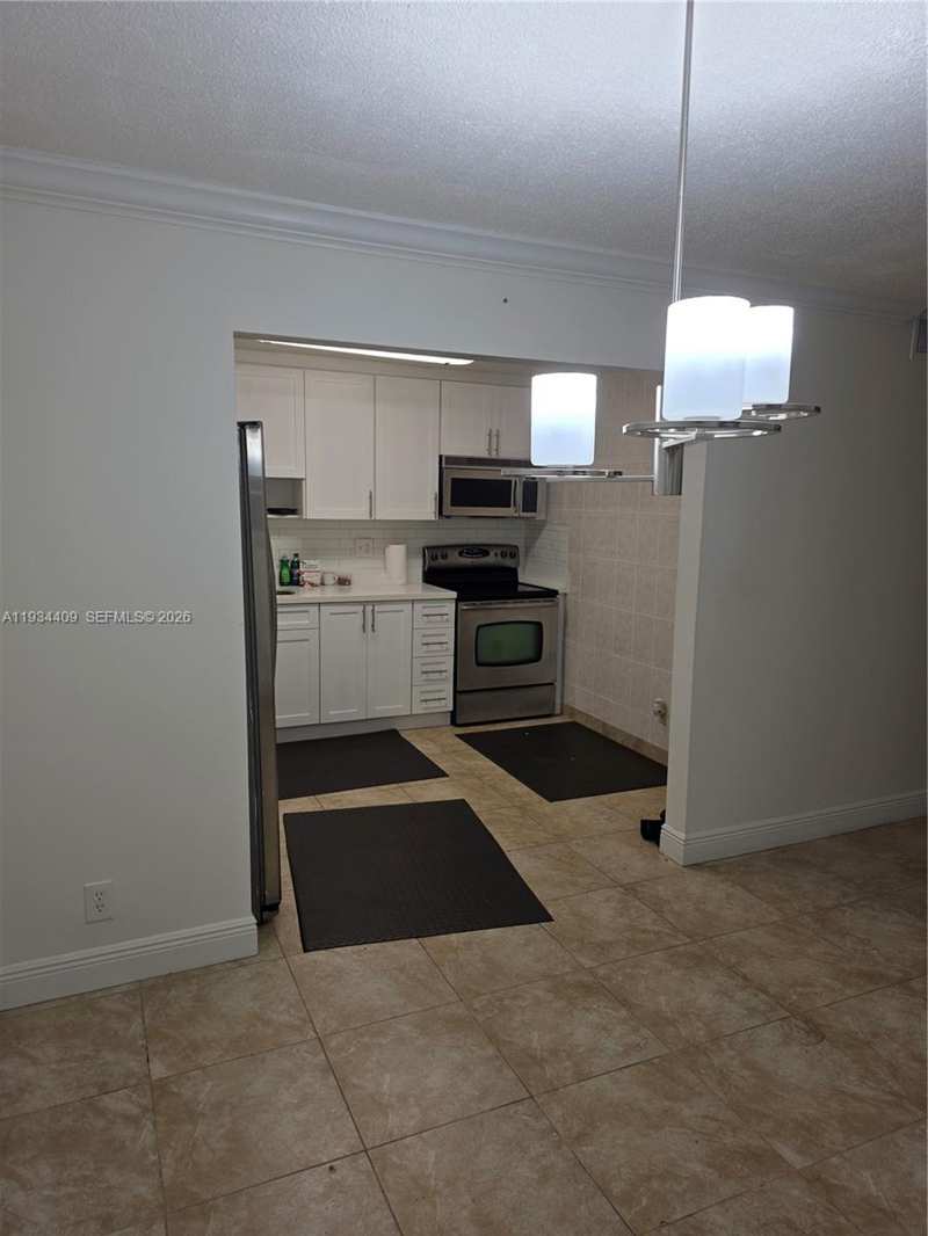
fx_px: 822
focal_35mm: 23
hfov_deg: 58.9
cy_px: 618
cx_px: 464
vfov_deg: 73.9
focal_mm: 6.3
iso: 32
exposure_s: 1/120
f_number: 1.7
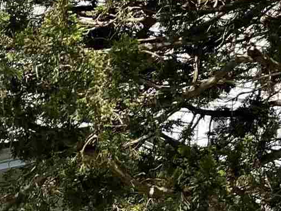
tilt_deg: -1.5
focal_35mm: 156
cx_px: 50
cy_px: 573
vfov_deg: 8.4
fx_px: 1266
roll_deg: -2.7
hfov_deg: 12.6
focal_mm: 5.1
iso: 32
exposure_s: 1/1642
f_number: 1.6
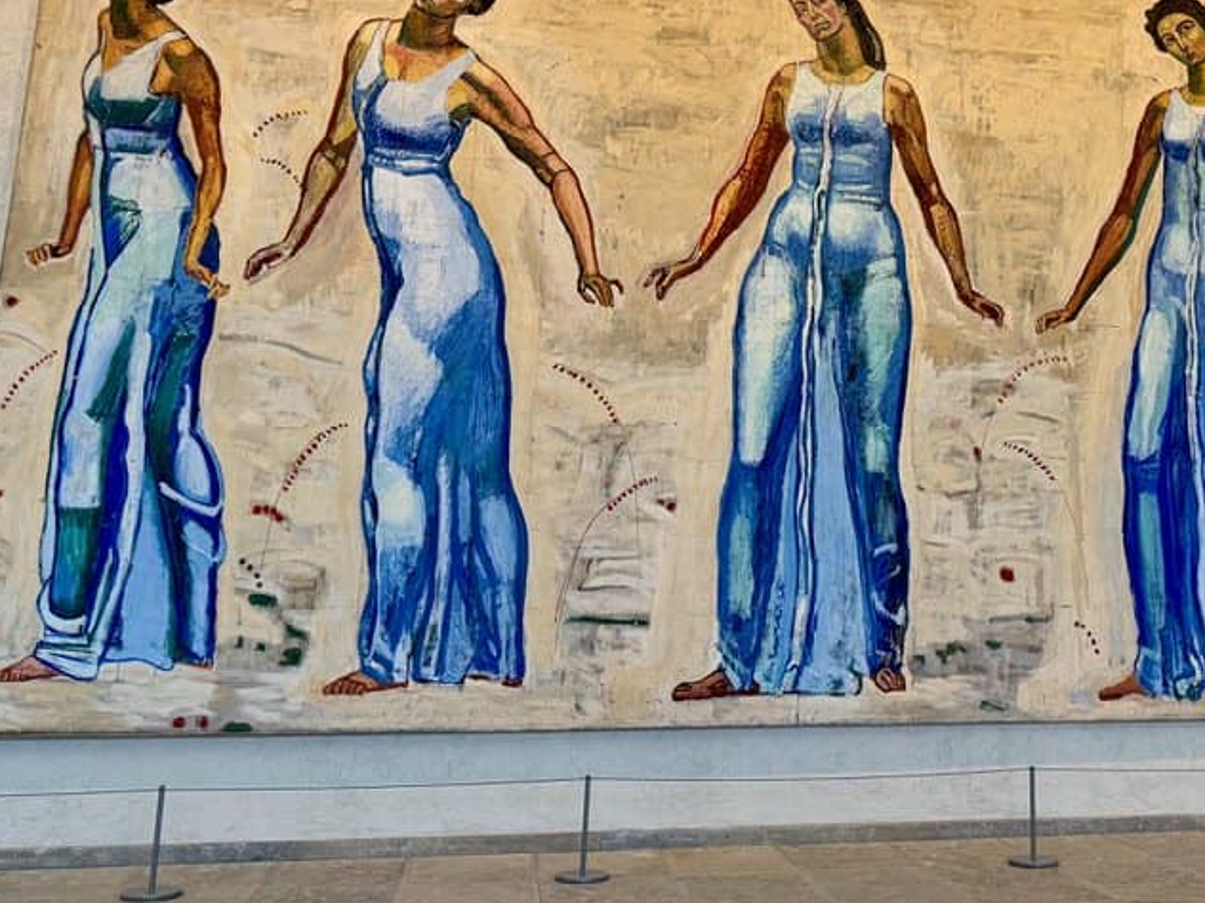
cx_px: 852
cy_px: 303
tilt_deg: +14.1
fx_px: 1323
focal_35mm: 38
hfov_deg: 47.7
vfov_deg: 37.3
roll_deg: -0.4
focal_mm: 6.76
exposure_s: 1/70
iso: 200
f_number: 1.78
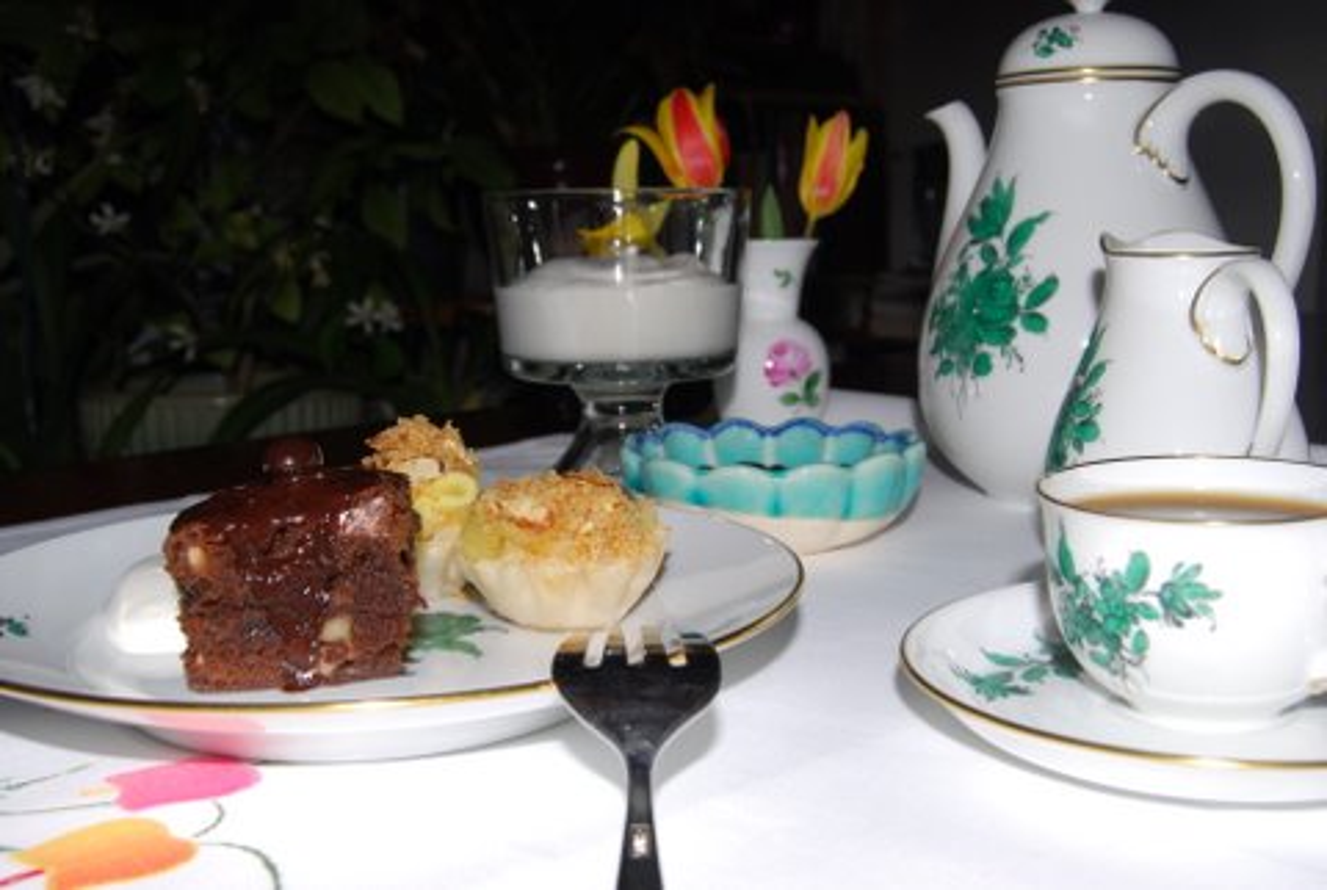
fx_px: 1551
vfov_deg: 32.0
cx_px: 664
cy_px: 445
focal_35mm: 42
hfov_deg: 46.3
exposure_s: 1/200
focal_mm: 28
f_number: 10
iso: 100
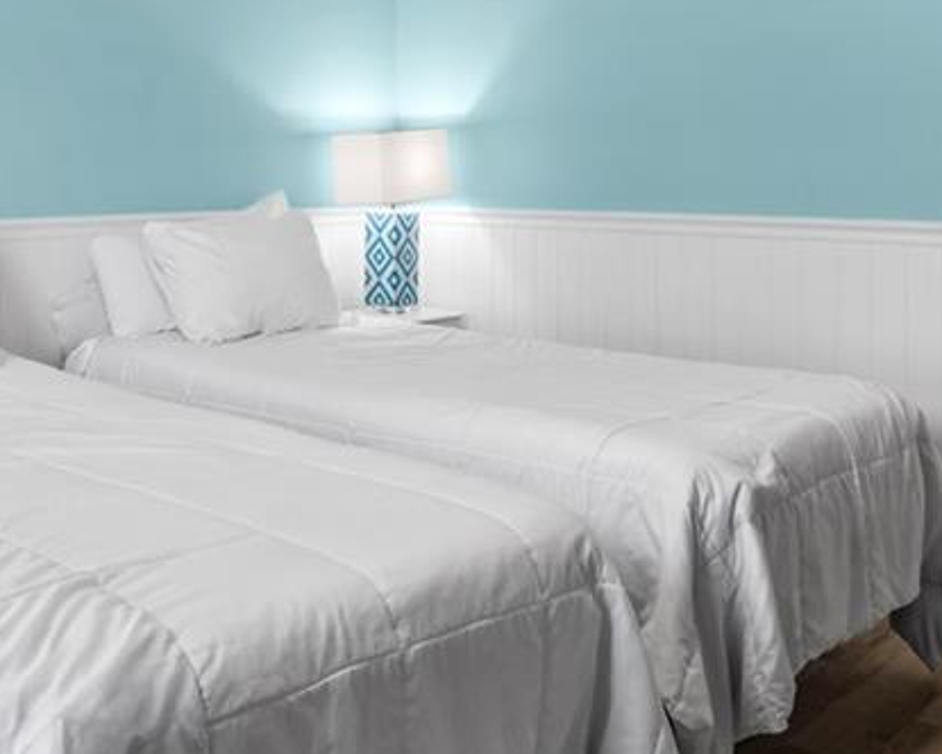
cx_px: 247
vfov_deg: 38.9
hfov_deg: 47.4
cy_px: 176
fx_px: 1032
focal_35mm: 37
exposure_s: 1/6
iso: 320
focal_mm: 16
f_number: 10
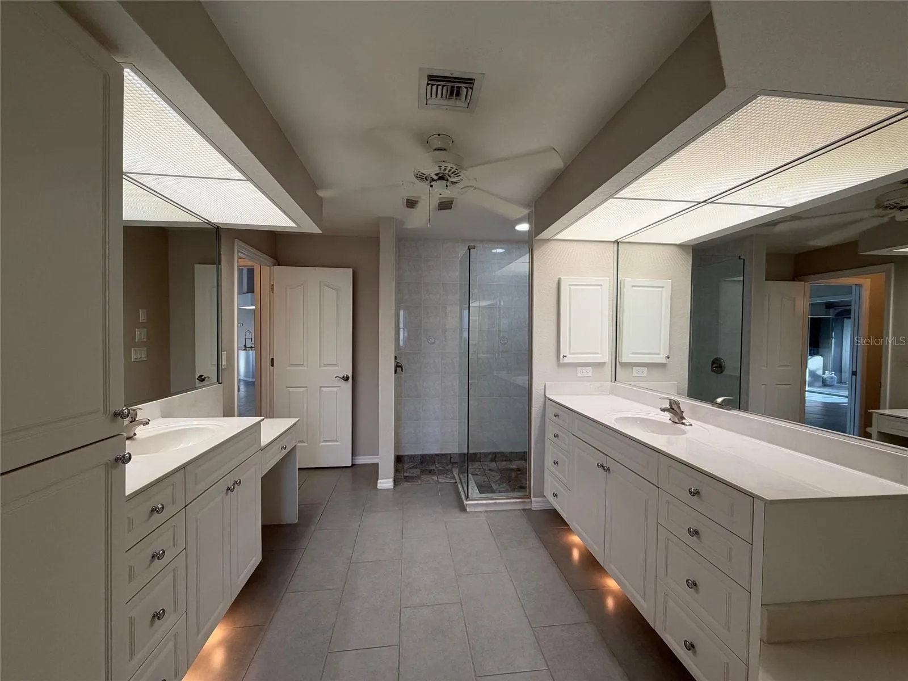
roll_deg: -0.2
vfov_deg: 85.7
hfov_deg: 102.1
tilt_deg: -1.0
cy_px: 340
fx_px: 367
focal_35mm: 14
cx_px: 454
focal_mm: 2.22
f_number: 2.2
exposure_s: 1/120
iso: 125
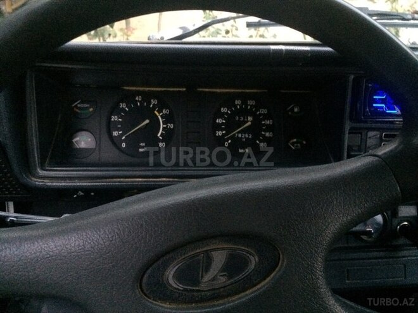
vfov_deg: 48.2
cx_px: 209
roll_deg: -2.7
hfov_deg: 61.7
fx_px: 350
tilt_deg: -24.8
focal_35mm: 29
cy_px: 156
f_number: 2.2
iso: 500
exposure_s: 1/17
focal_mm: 4.15
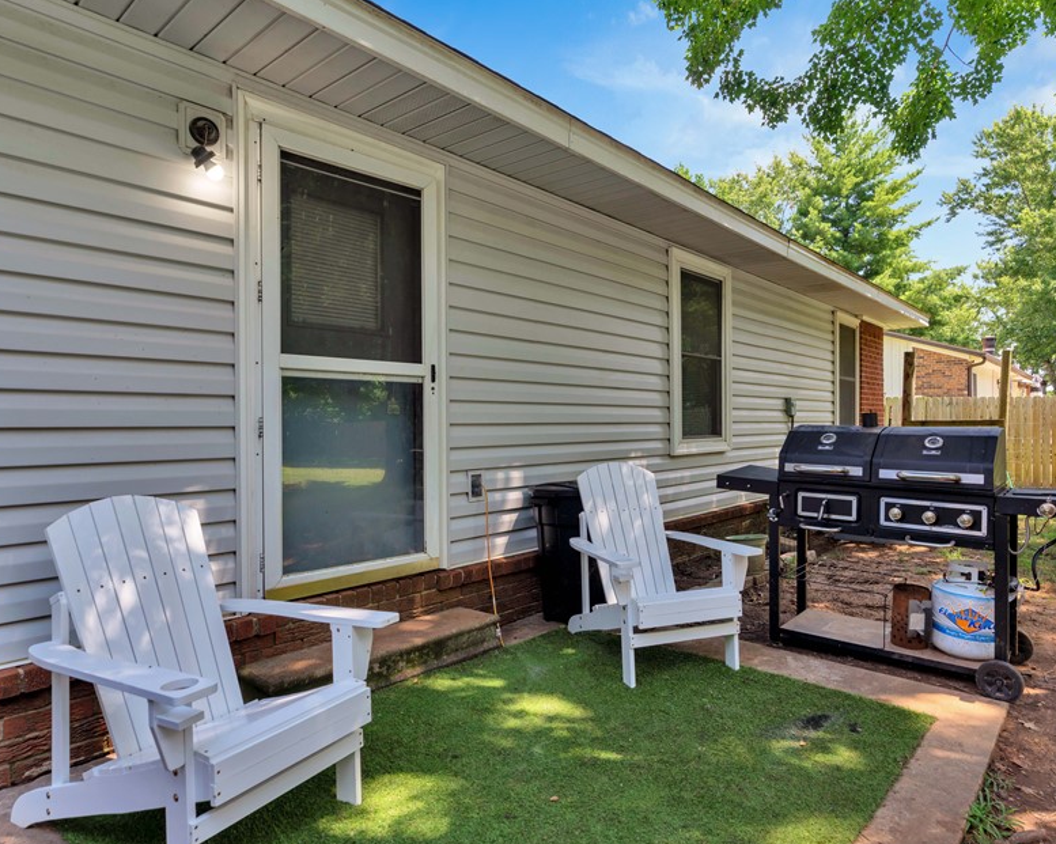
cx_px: 546
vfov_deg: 65.5
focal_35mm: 21
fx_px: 656
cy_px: 440
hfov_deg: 77.6
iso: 100
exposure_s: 1/40
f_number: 7.1
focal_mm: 16
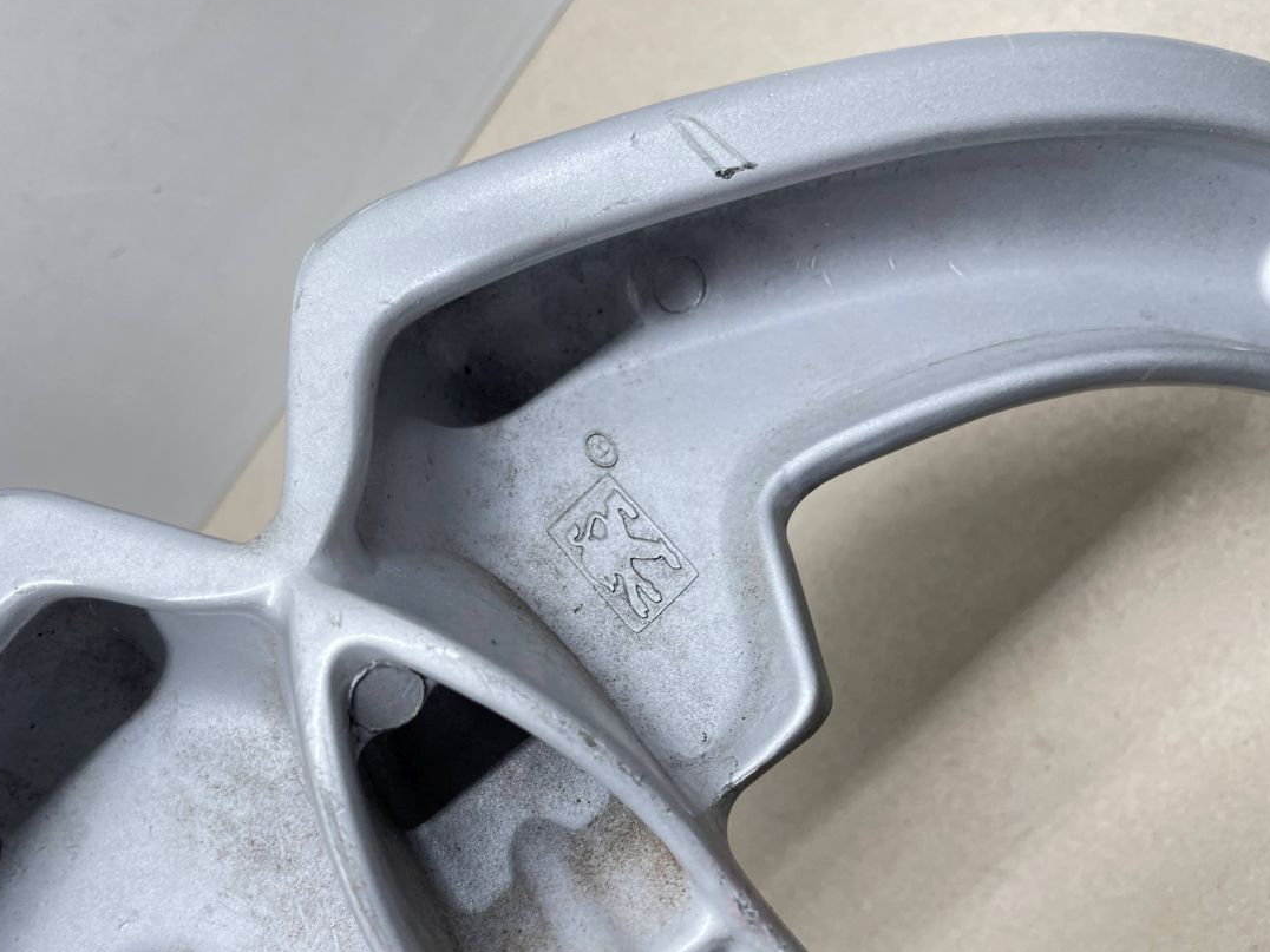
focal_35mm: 29
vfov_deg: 48.2
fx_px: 1064
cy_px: 523
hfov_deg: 61.6
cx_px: 585
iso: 80
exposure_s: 1/100
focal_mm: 4.2
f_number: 1.6
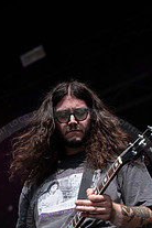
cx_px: 98
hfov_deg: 11.2
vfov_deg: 16.4
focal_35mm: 122
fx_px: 773
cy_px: 240
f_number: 2.8
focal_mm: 56
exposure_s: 1/2000
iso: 100
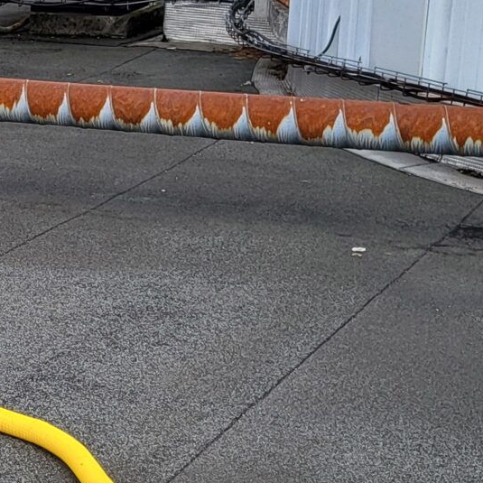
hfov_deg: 14.6
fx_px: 1736
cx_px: -265
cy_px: 345
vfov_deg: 15.8
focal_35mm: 110
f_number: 1.8
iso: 40
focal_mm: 5.4
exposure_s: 1/1293
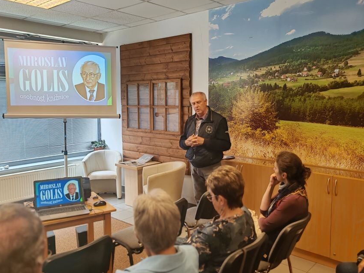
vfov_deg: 44.2
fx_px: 336
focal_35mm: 32
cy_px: 135
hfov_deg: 56.8
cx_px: 179
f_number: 2.4
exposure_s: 1/100
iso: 500
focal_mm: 6.12
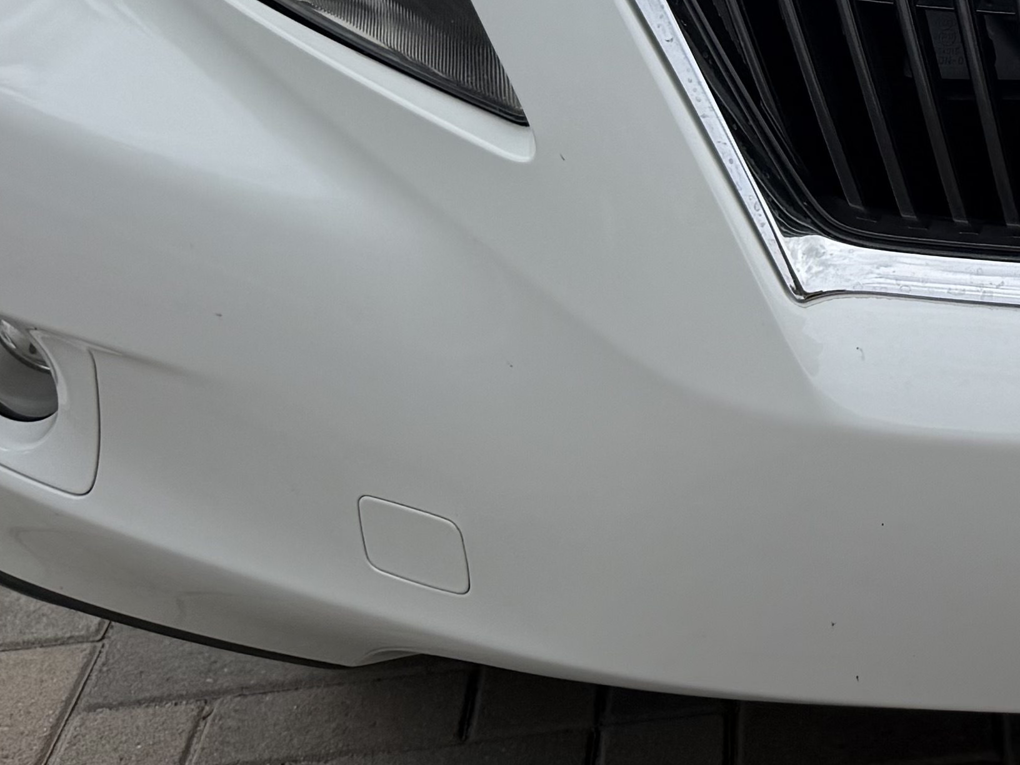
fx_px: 2475
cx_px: 1388
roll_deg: -1.9
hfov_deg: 20.8
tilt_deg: -18.2
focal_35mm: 84
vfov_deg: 16.6
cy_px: -226
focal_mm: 6.76
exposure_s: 1/4405
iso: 80
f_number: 1.78
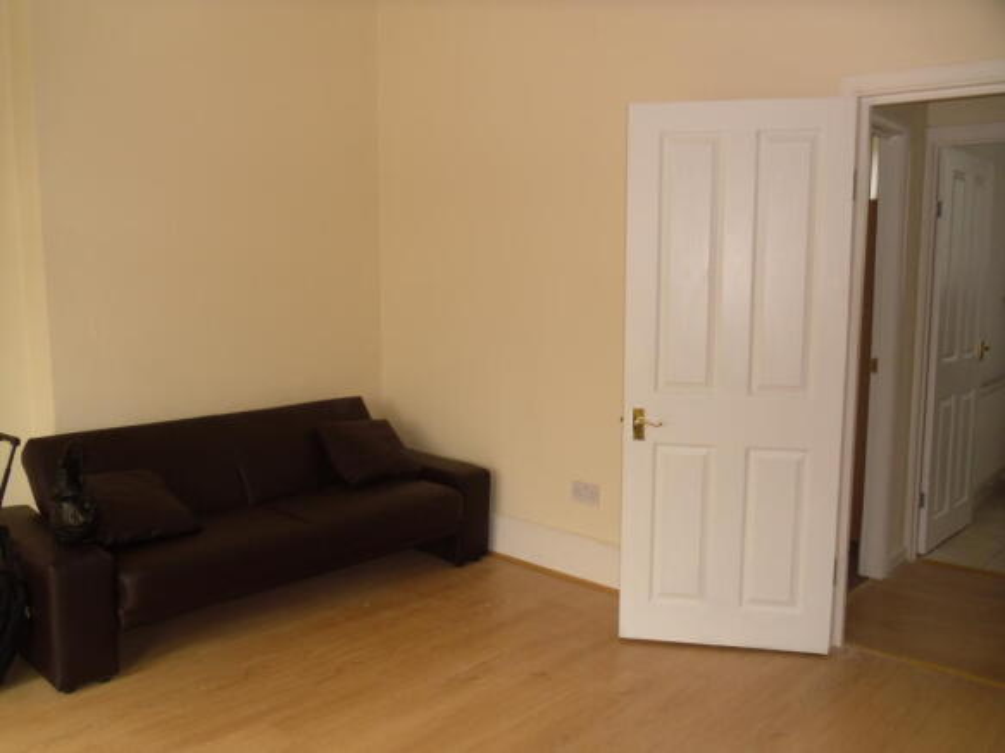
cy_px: 376
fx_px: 900
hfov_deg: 58.4
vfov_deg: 45.4
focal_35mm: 31
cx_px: 502
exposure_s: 1/45
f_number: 3.3
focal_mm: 5.6
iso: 100
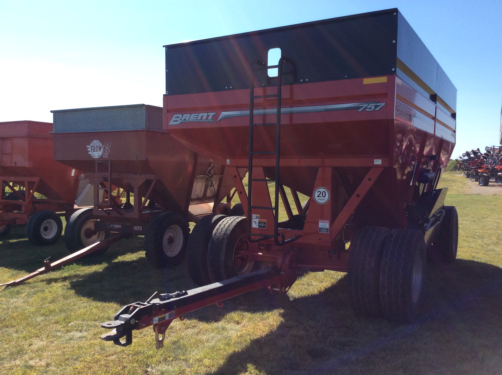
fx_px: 463
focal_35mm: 32
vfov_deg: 44.1
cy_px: 188
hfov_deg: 56.9
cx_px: 251
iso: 32
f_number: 2.4
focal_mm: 3.3
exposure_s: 1/1144
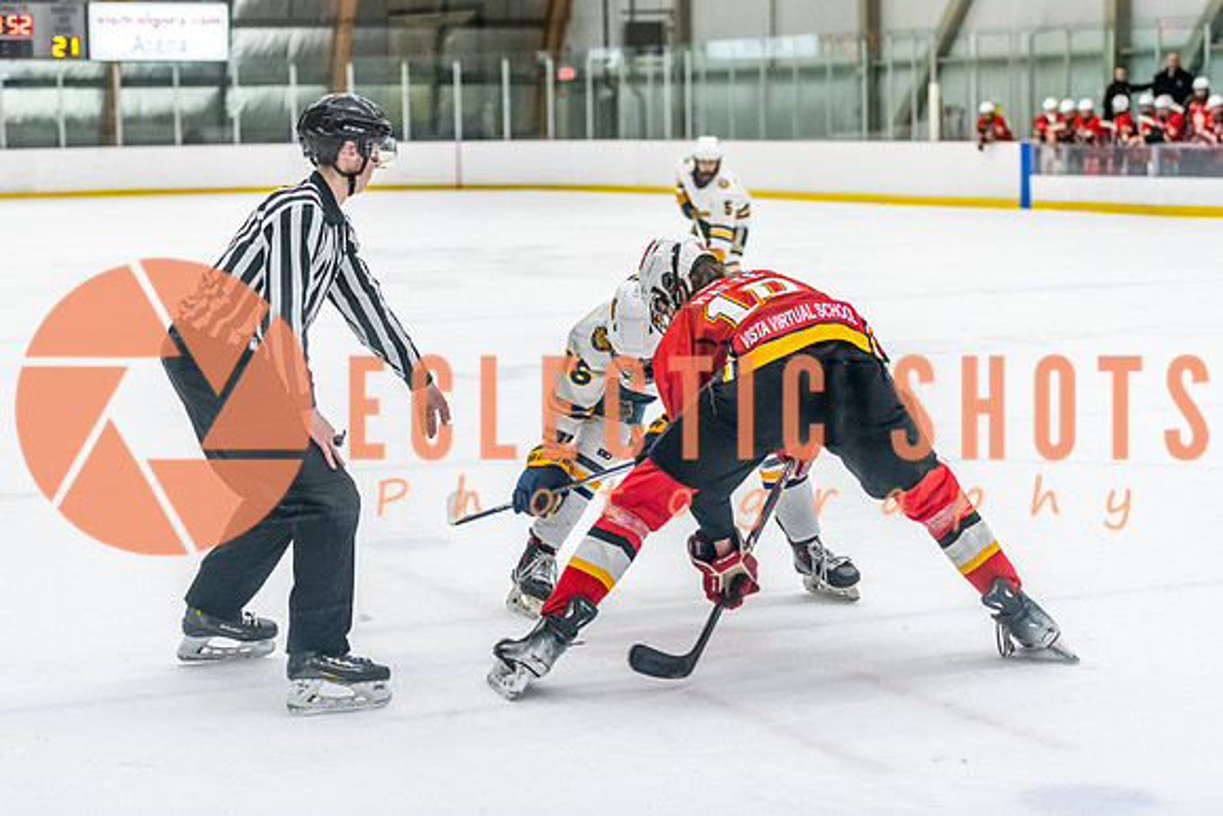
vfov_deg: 17.3
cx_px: 655
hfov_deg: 25.7
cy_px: 379
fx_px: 2678
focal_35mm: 79
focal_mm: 70
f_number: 2.8
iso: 3200
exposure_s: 1/800
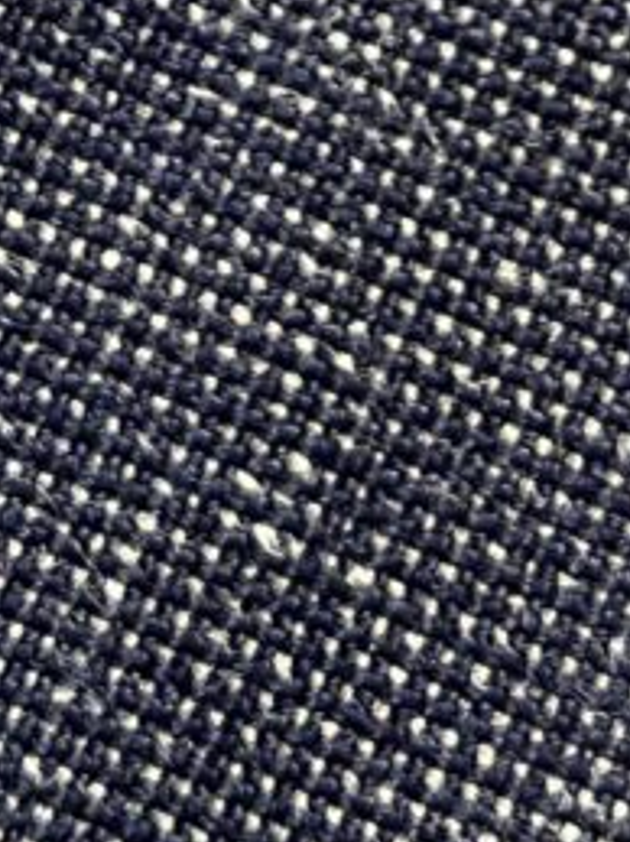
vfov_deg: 14.1
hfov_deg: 11.2
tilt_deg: -80.6
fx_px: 3206
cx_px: 386
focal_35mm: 132
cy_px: -369
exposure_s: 1/50
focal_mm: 5.1
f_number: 1.6
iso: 320
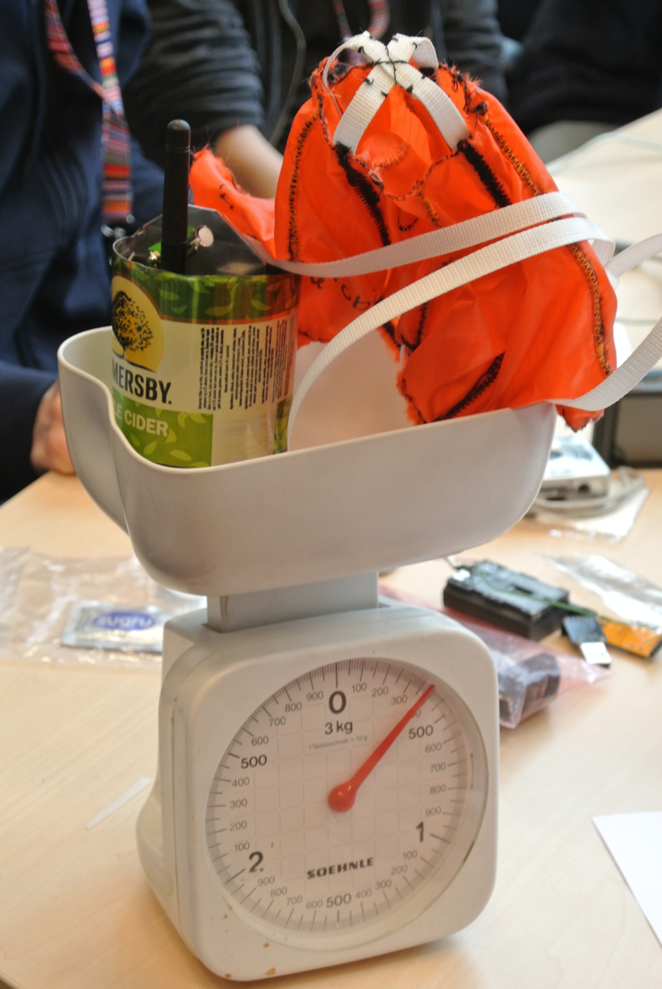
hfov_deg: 16.9
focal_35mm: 81
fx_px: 2228
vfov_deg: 25.0
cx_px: 331
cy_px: 494
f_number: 5.6
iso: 500
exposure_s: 1/30
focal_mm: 30
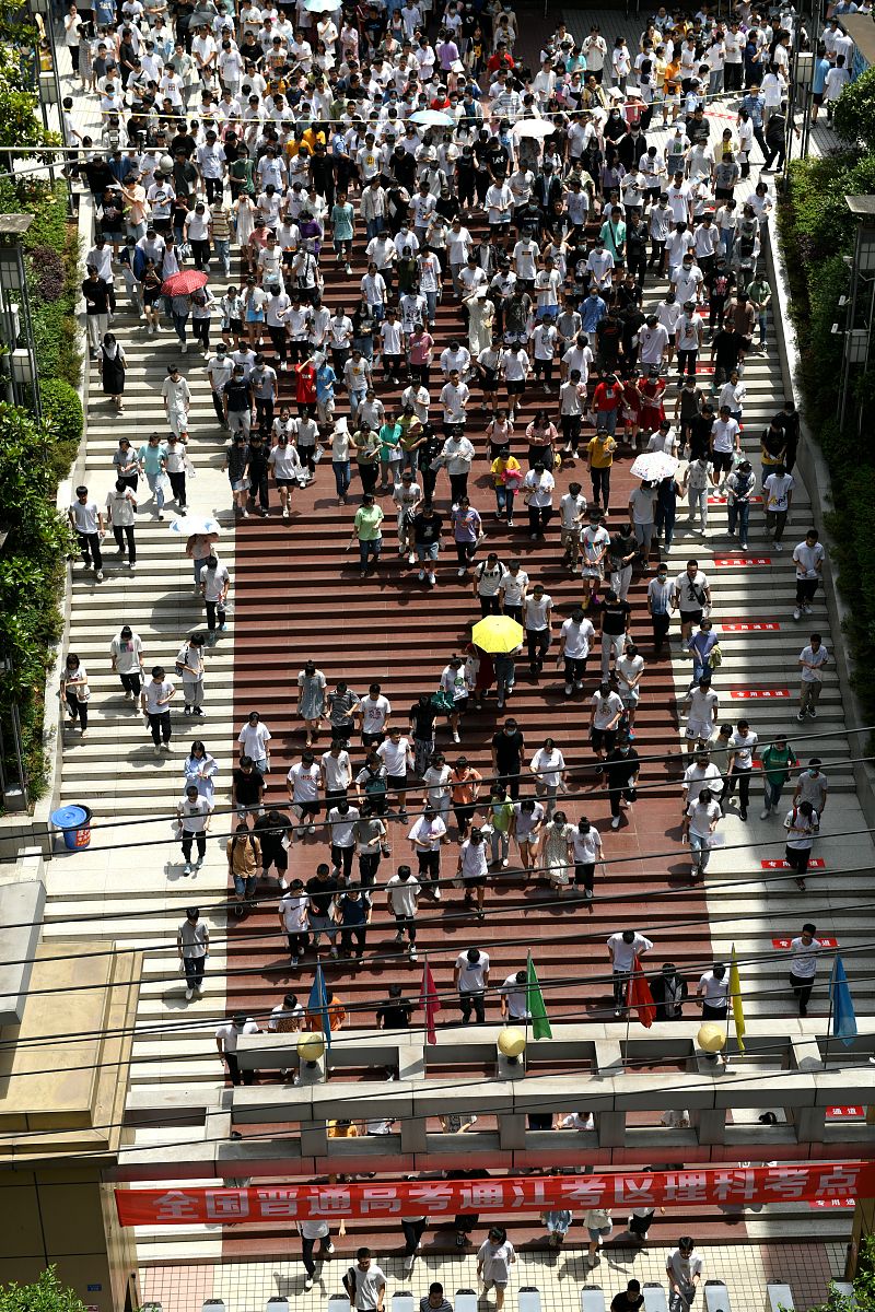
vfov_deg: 34.5
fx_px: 2114
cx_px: 438
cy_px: 656
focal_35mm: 58
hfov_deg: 23.4
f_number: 6.3
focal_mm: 58
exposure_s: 1/250
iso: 100
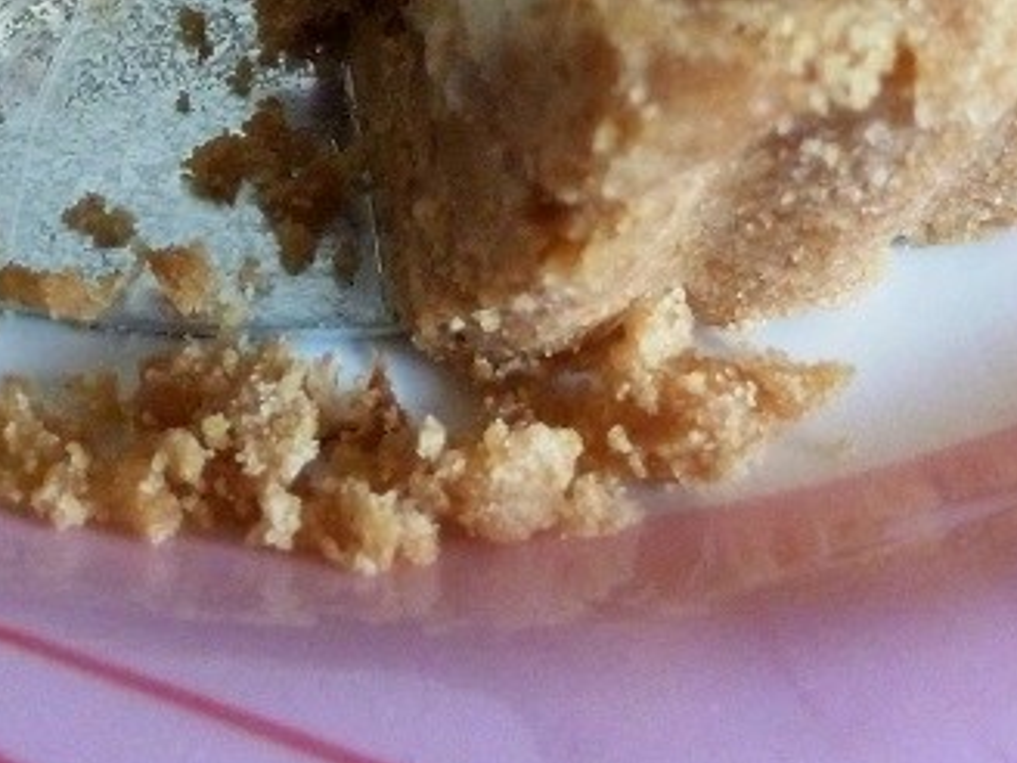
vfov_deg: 18.2
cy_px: -251
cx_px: 223
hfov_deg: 25.6
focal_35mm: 75
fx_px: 2203
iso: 400
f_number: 3.3
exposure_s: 1/25
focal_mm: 4.3
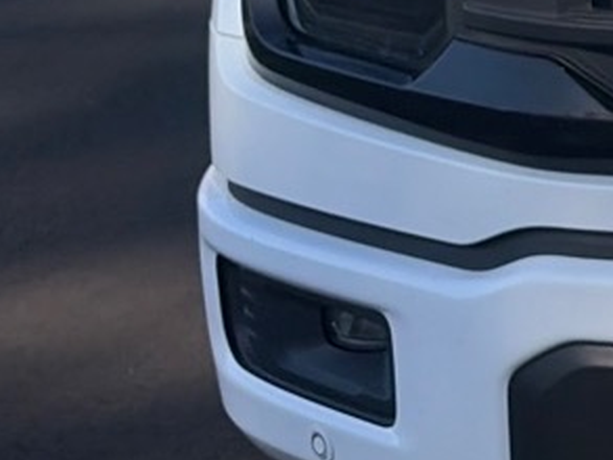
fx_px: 2516
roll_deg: -1.2
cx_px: 1188
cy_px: -50
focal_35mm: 142
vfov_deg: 10.3
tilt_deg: -12.9
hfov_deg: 12.4
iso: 50
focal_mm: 5.96
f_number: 1.6
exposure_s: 1/2747
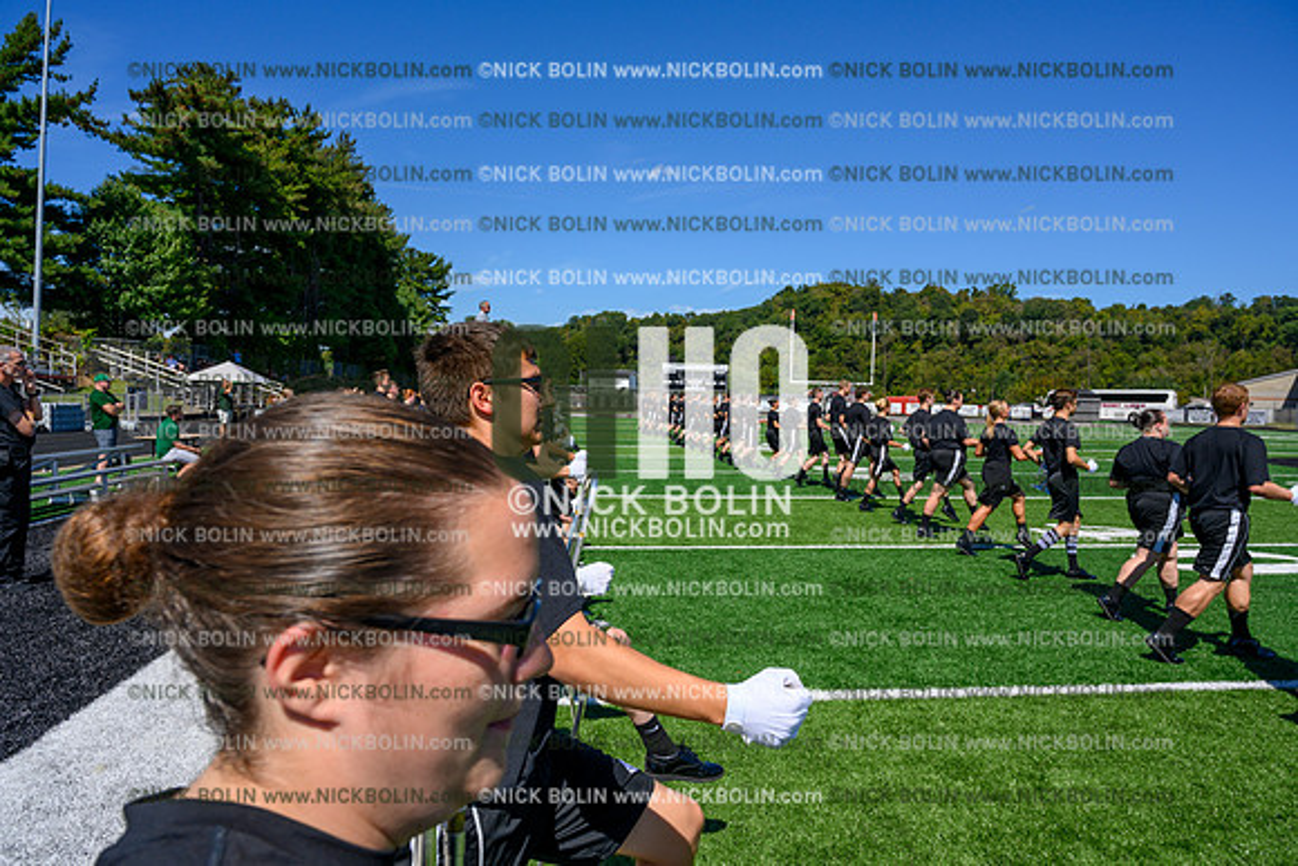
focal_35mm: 24
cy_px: 433
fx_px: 865
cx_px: 649
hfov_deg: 73.7
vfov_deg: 53.2
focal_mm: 24
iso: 160
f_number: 8
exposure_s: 1/640
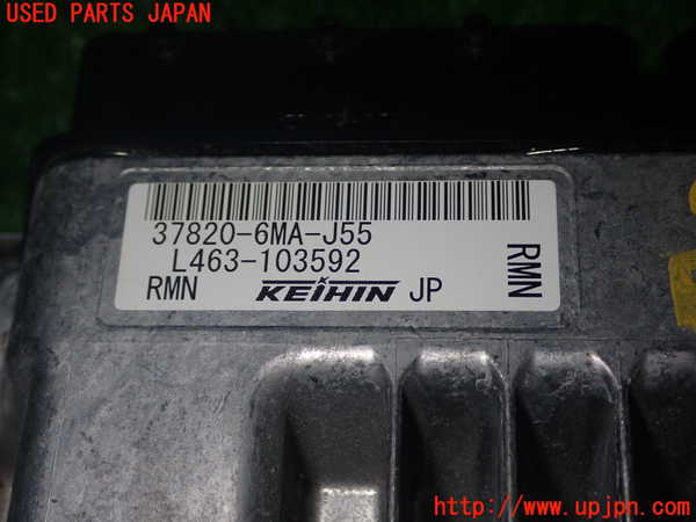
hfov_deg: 33.2
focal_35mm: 58
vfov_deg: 25.2
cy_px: 261
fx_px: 1166
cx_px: 348
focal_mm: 10.35
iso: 200
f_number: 10
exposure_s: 1/60
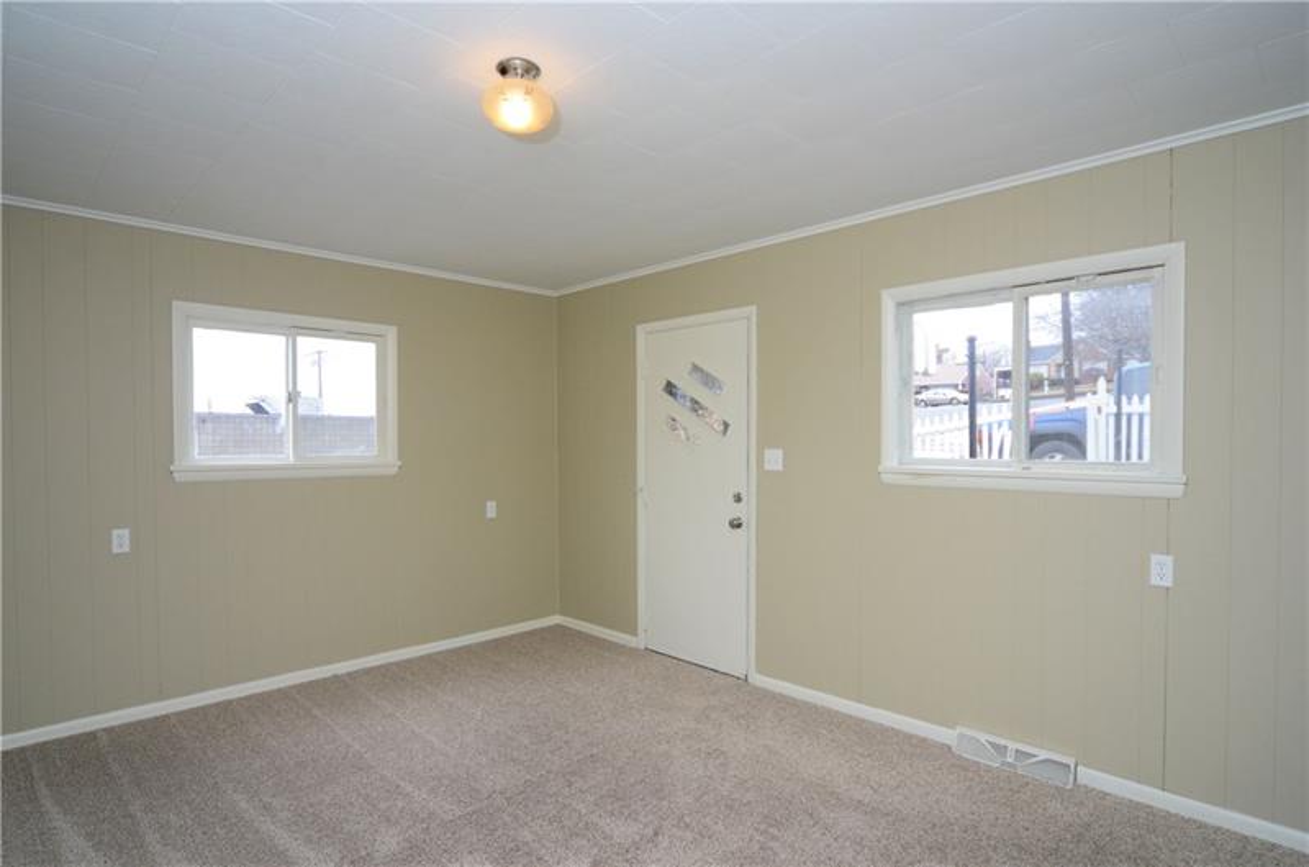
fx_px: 653
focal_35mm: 18
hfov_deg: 90.1
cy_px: 434
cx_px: 654
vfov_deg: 67.1
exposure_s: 1/320
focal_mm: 12
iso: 800
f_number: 5.6
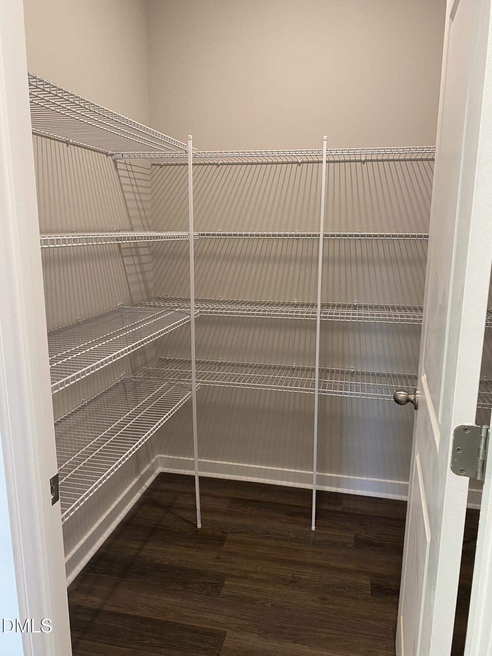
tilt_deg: -11.1
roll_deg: +0.1
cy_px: 328
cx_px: 246
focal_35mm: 26
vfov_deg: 67.3
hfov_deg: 53.1
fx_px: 493
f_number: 1.8
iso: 125
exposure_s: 1/60
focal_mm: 4.25
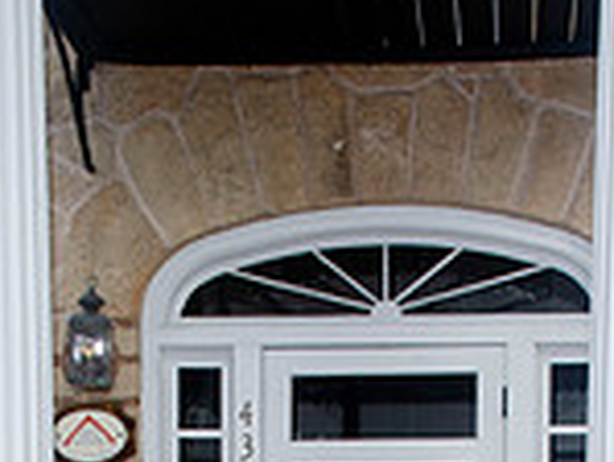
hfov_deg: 17.4
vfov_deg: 12.2
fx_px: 2006
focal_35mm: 113
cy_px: 800
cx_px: 350
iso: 100
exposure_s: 1/250
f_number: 7.1
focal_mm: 26
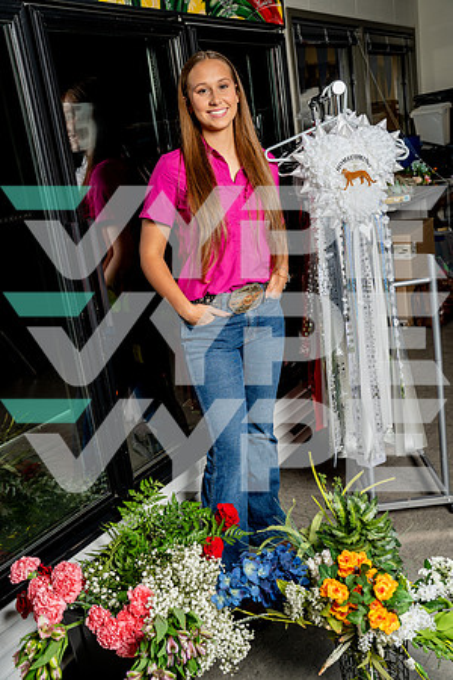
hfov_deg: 37.9
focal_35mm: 35
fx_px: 661
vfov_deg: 54.4
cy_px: 340
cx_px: 226
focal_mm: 35
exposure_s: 1/125
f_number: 5.6
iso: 200
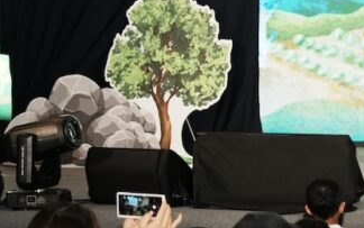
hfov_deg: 15.3
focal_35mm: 132
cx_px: 430
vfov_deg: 9.9
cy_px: 56
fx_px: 1310
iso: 1600
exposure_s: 1/250
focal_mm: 41
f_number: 2.8
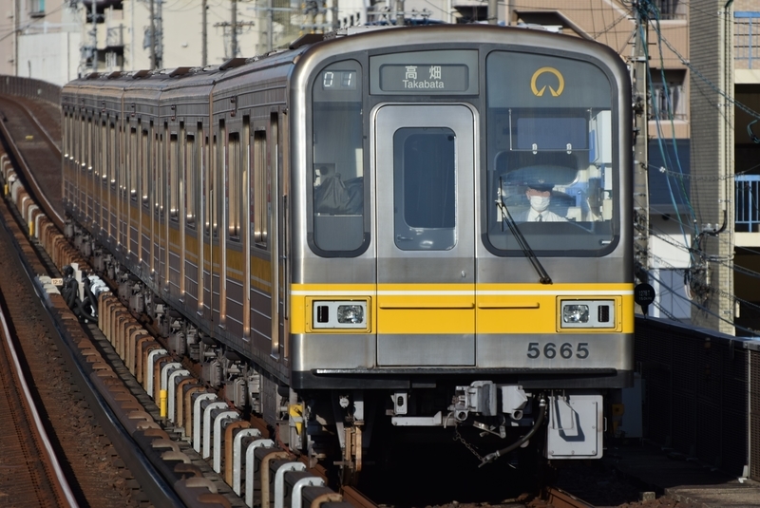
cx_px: 380
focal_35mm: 330
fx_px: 6973
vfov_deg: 4.2
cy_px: 254
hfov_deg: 6.2
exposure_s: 1/800
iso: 100
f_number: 5.6
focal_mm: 220
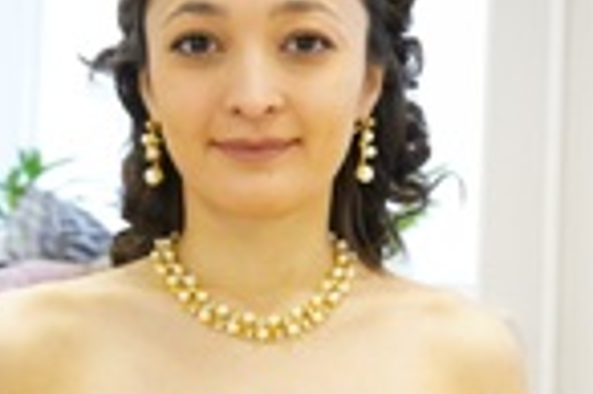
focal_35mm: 95
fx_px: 1563
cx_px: 502
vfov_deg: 14.4
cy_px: 179
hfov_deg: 21.1
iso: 4000
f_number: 4.5
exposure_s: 1/200
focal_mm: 33
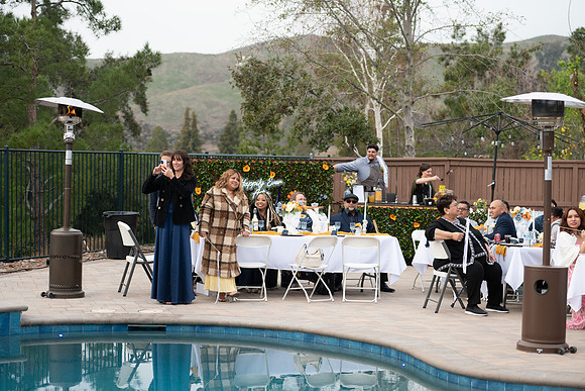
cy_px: 196
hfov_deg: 28.8
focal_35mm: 70
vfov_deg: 19.5
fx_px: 1138
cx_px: 292
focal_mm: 70
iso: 400
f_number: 2.8
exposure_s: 1/1000
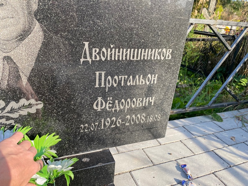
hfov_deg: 67.3
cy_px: 93
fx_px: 186
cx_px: 124
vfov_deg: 53.1
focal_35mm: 26
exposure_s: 1/513
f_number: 1.8
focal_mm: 4.25
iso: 32
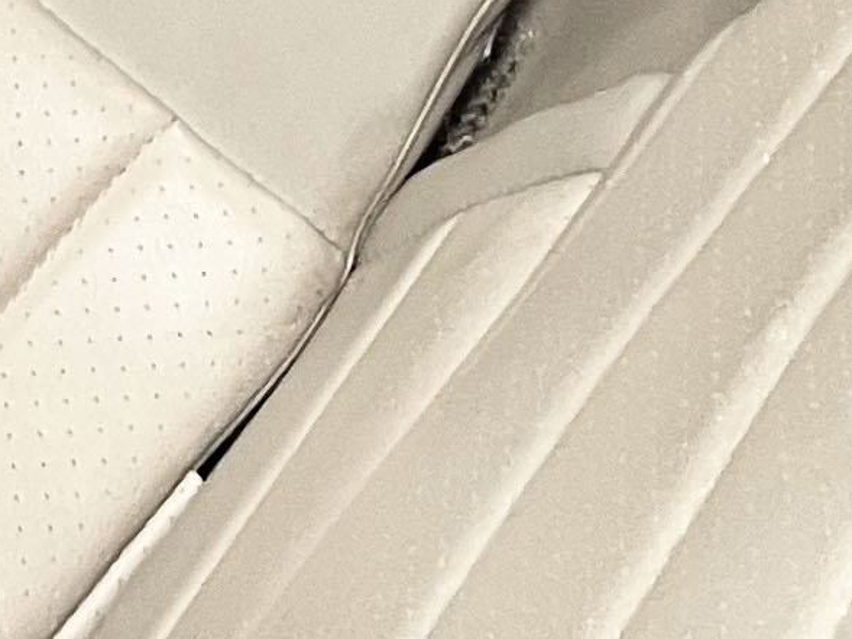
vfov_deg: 7.1
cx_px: 560
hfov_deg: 11.1
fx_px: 4382
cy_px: -1544
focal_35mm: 178
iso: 250
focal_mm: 5.1
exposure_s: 1/60
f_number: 1.6
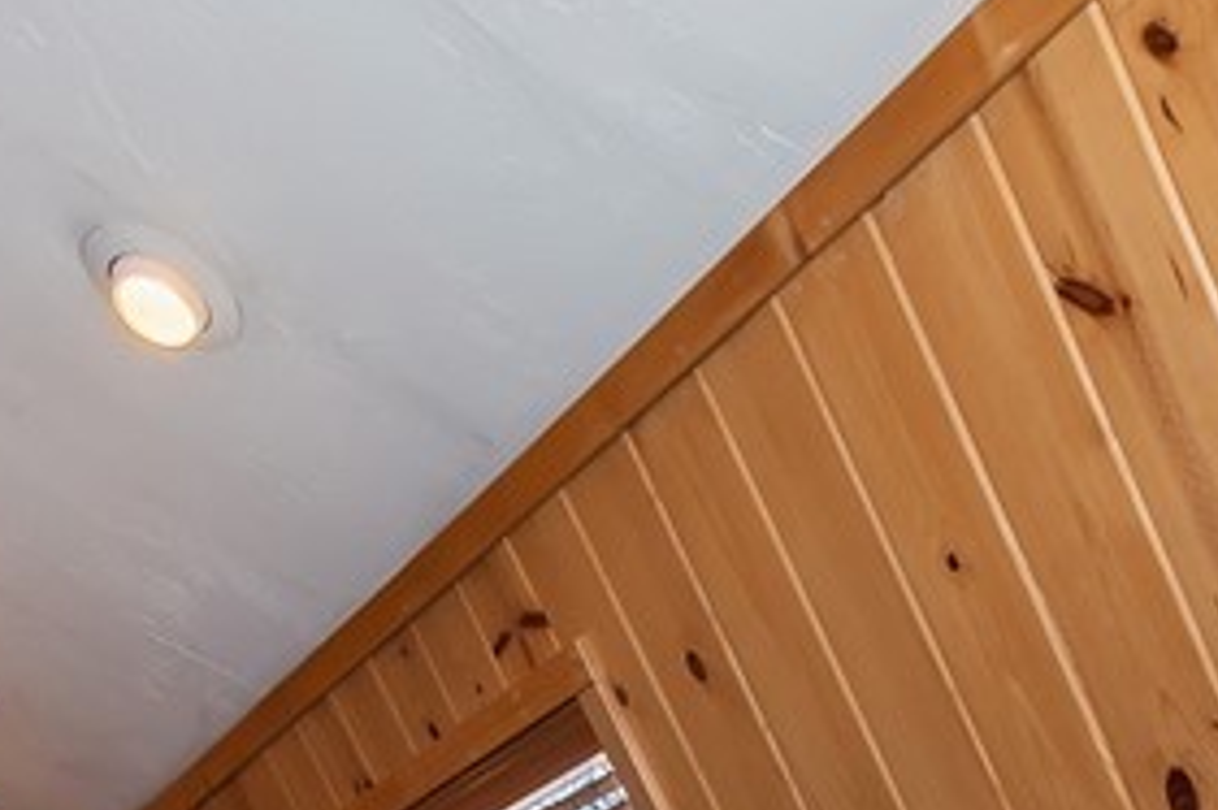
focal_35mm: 58
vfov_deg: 18.4
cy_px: 1447
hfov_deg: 34.5
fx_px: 1961
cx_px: 624
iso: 400
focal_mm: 10
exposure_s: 1/30
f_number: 8
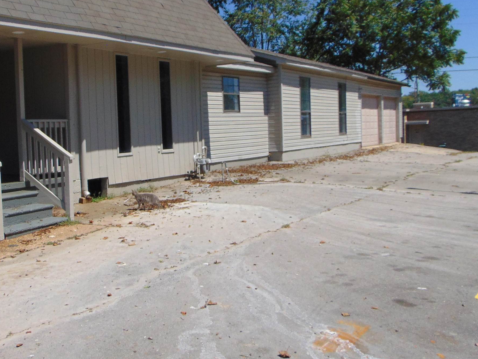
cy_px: 172
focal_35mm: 43
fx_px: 594
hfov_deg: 43.2
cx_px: 155
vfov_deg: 33.6
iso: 80
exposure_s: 1/320
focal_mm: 4.5
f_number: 7.7
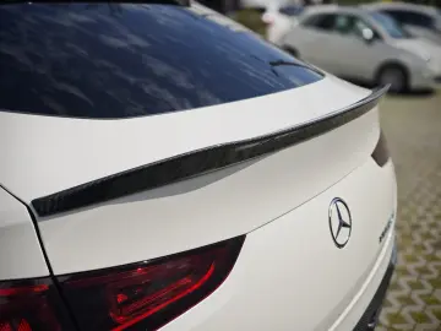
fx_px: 446
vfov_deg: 40.7
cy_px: 166
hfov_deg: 52.6
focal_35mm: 35
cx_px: 220
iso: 50
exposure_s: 1/5296
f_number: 1.4
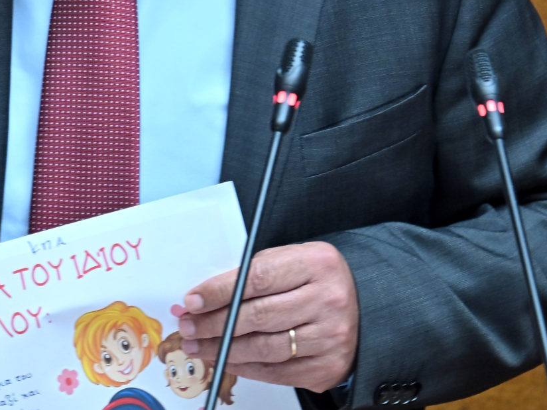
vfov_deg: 1.0
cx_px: -57
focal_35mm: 1522
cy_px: -51
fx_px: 24054
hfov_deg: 1.3
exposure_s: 1/200
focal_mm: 510
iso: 1250
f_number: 6.3
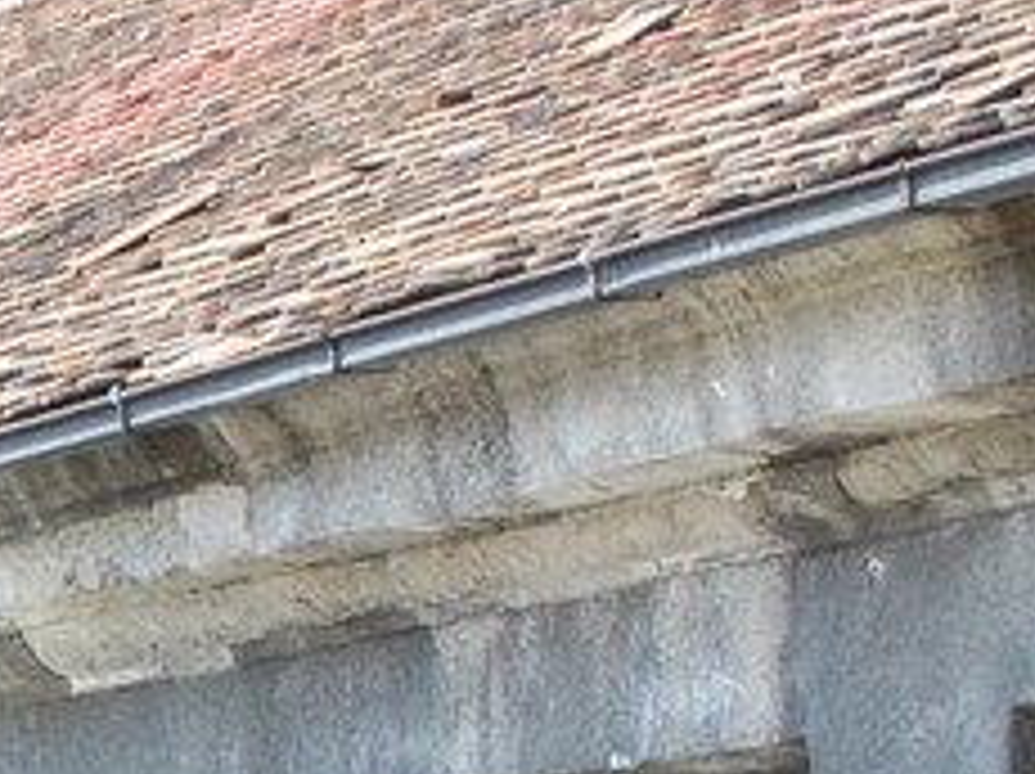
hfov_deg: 9.3
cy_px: 1120
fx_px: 5854
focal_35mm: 196
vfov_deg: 7.4
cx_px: -1226
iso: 220
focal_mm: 26
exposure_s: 1/500
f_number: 4.2
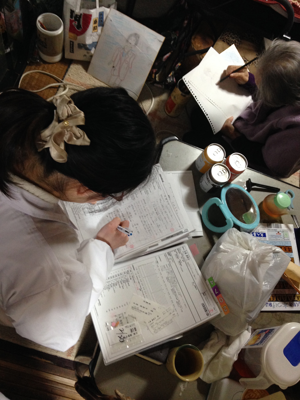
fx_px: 381
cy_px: 200
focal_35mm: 33
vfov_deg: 55.4
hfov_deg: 42.9
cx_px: 150
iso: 200
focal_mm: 4.12
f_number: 2.4
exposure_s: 1/20
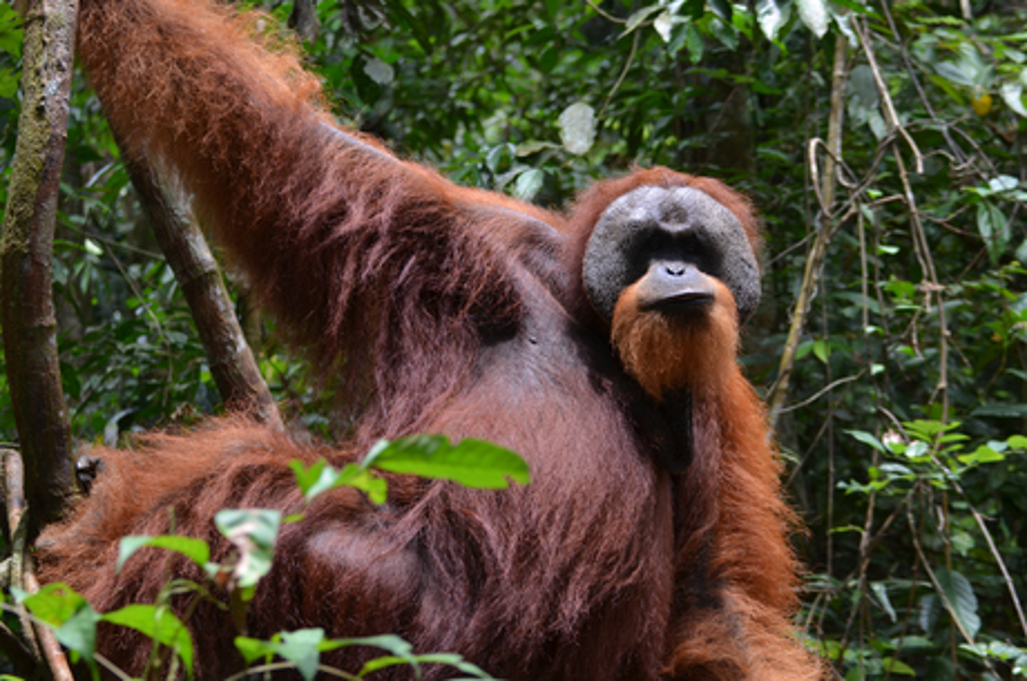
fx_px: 2990
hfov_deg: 19.5
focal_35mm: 105
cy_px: 340
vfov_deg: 13.0
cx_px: 514
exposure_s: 1/40
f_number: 4
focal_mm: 70
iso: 100
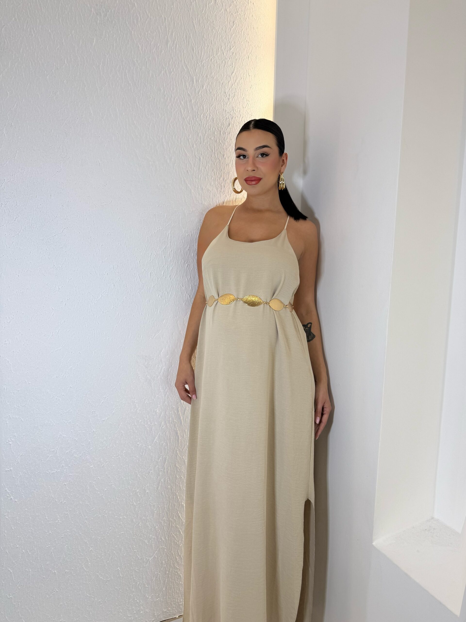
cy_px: 311
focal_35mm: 24
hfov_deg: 56.8
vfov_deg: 71.6
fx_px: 431
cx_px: 233
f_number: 1.78
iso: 80
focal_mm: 6.76
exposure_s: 1/397
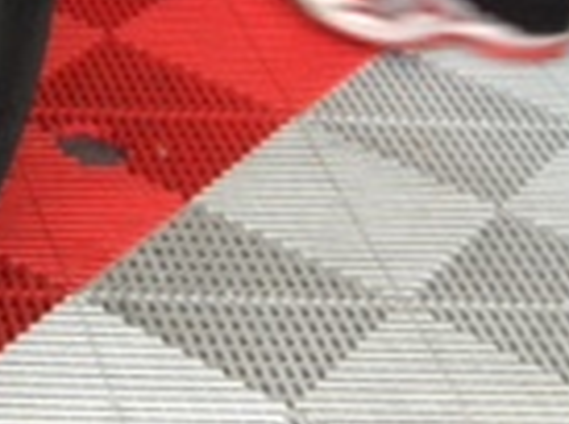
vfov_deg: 8.6
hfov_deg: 11.2
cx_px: -498
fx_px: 2689
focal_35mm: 164
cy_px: -366
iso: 50
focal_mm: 4.28
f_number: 2.4
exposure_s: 1/40
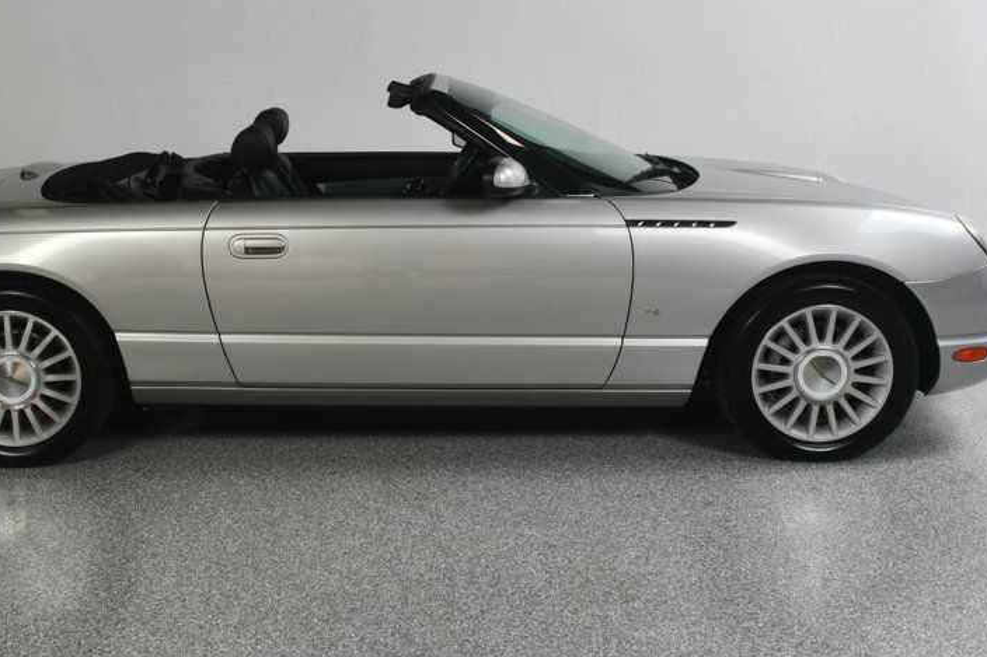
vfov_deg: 28.0
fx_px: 1316
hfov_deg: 40.8
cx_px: 367
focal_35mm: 48
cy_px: 273
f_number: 13
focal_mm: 22
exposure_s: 1/160
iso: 100
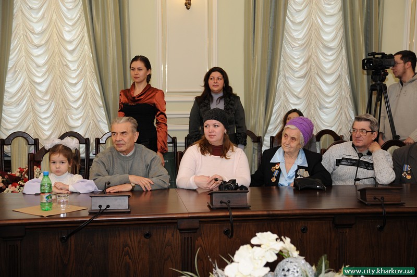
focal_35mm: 52
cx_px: 208
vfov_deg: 25.9
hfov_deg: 38.2
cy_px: 138
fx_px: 602
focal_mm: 52
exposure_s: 1/160
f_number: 3.8
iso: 800
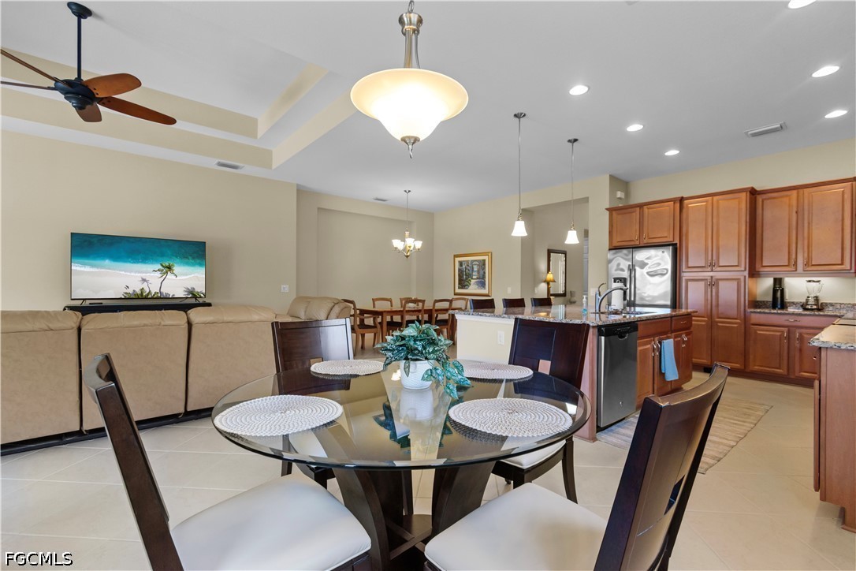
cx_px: 428
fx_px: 357
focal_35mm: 15
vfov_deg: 77.3
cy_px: 286
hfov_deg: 100.4
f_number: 4.5
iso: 800
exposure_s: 1/60
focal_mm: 10
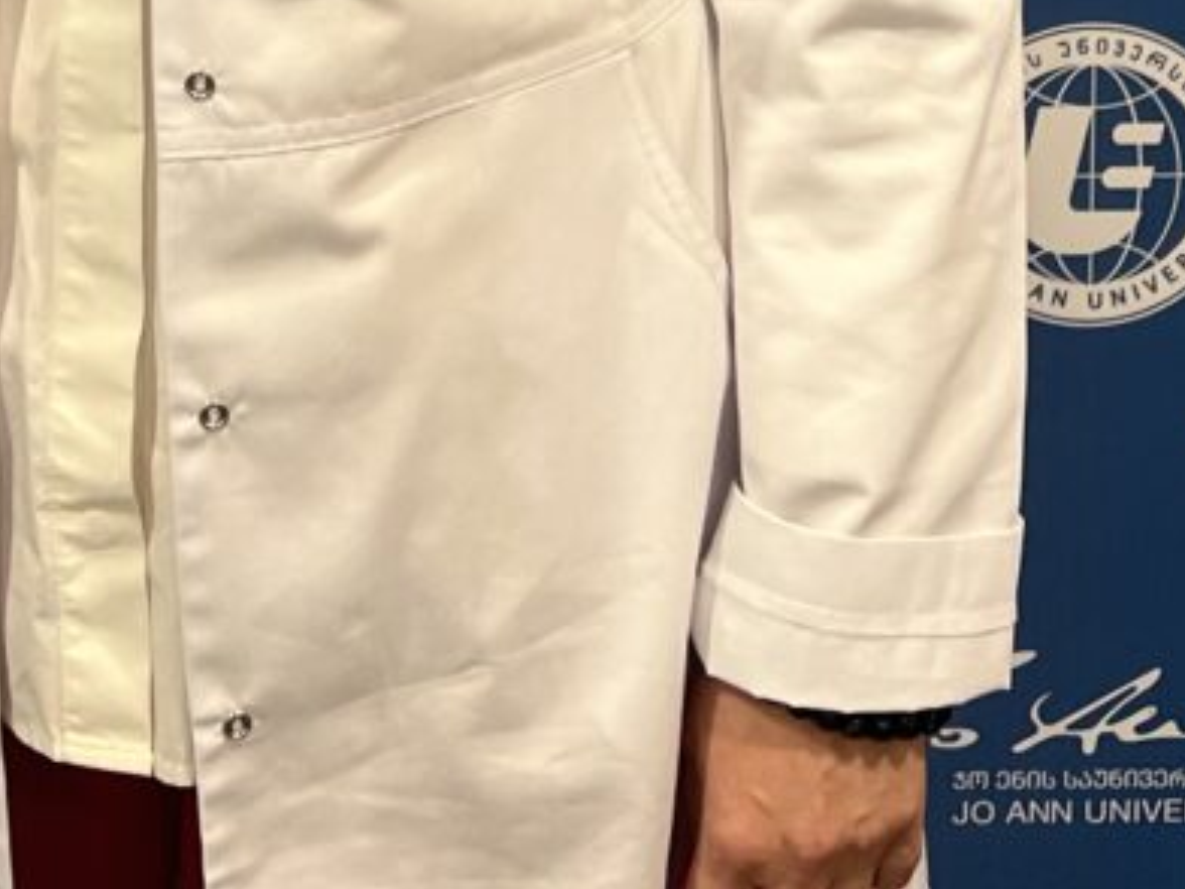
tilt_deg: -8.7
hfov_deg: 19.1
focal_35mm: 102
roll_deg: +0.9
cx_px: 302
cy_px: -850
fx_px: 3492
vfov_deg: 12.8
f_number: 1.5
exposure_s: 1/100
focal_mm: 5.7
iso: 125
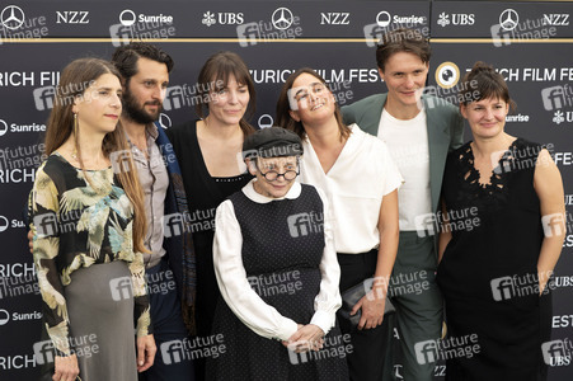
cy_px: 189
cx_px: 257
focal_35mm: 77
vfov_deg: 17.6
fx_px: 1229
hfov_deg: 26.2
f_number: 4.5
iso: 400
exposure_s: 1/200
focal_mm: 70
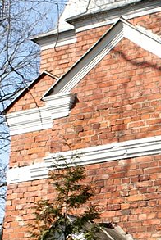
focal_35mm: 120
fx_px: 803
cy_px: 181
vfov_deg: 17.0
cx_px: 206
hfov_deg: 11.2
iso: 100
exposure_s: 1/125
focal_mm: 26
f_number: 9
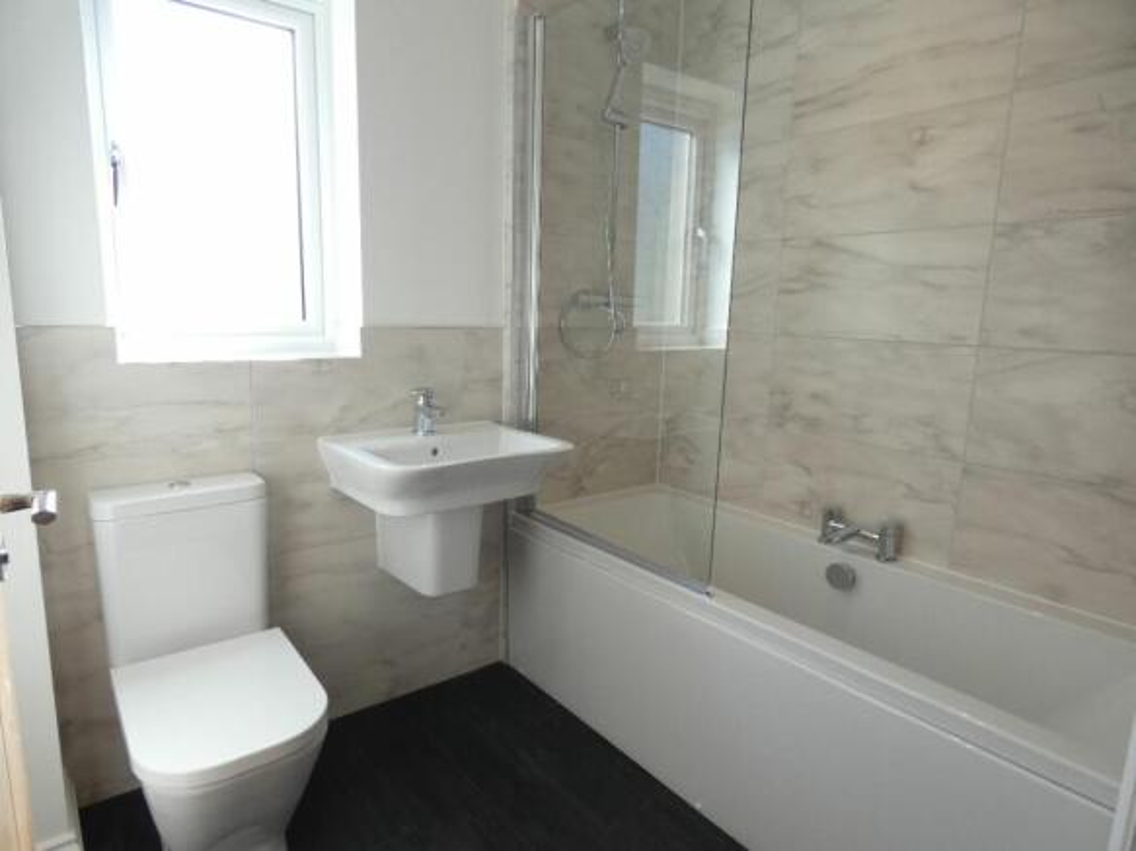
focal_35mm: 20
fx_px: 656
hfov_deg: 81.8
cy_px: 426
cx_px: 568
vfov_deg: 66.0
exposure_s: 1/80
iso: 80
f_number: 2.8
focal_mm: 3.6
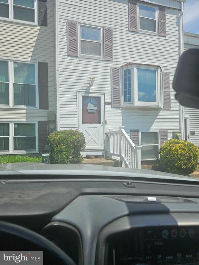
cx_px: 100
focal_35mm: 23
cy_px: 132
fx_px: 176
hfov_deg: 58.9
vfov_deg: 73.9
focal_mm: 5.4
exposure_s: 1/2163
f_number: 1.8
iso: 25
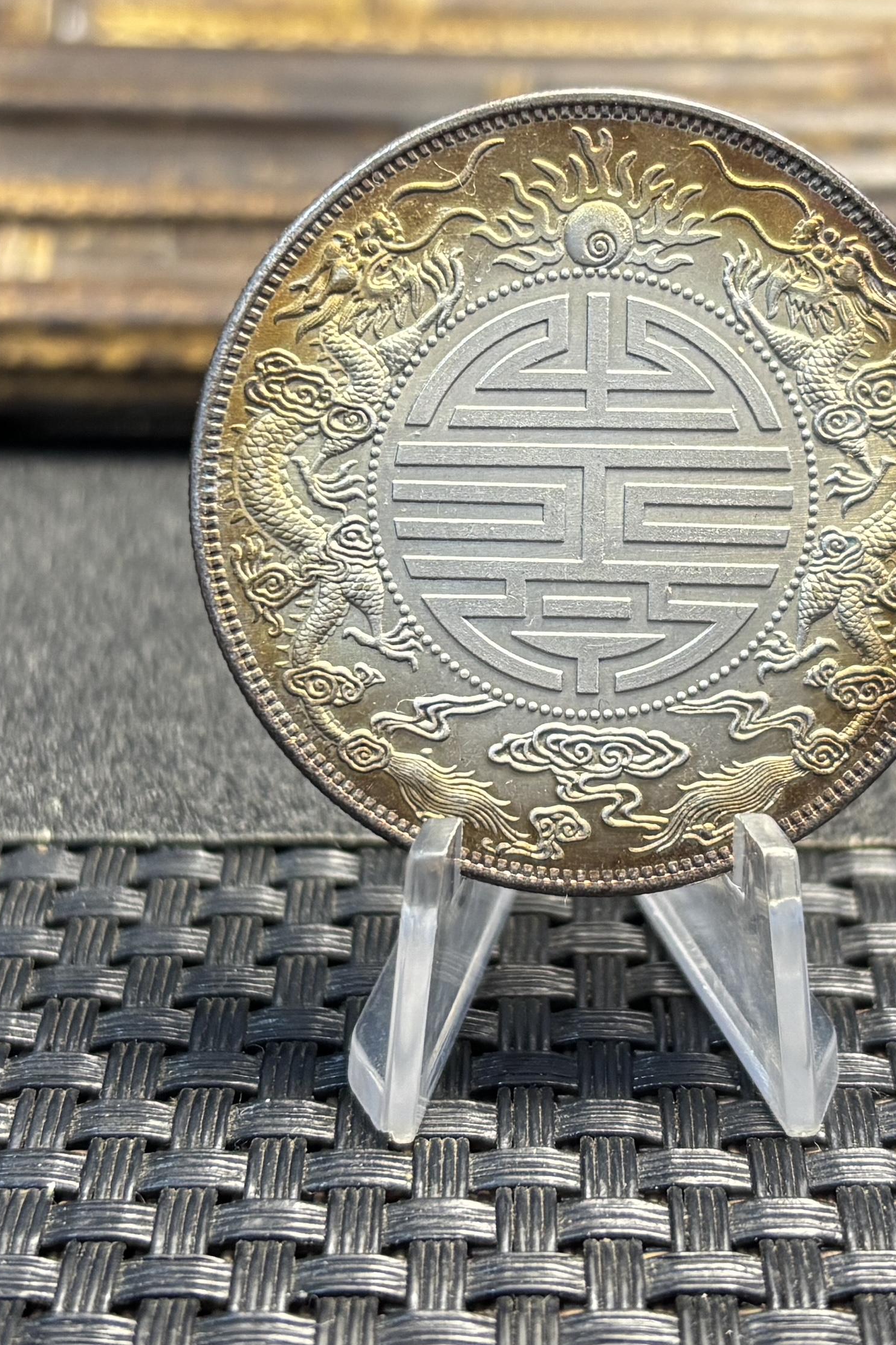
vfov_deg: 38.5
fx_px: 1904
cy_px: 470
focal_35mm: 51
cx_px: 597
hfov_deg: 26.3
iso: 160
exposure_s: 1/50
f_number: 1.6
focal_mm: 5.96
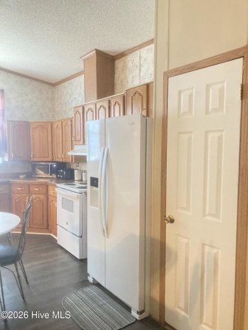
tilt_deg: -4.1
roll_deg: +2.1
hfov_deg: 49.7
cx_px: 124
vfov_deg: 63.4
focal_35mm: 28
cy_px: 165
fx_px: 267
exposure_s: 1/30
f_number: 1.8
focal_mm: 3.99
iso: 500
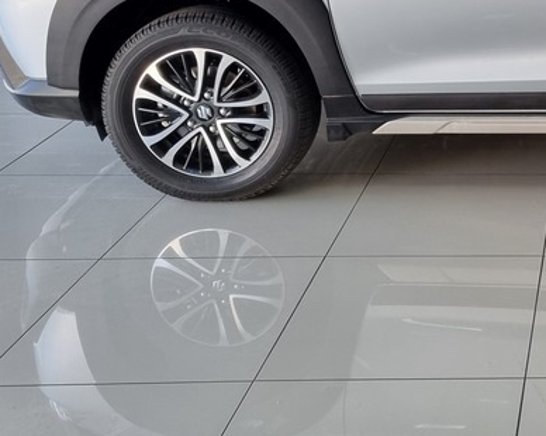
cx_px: 673
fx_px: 1082
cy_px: -6
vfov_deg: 21.9
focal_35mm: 67
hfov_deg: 25.2
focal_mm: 5.4
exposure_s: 1/100
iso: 125
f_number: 1.8
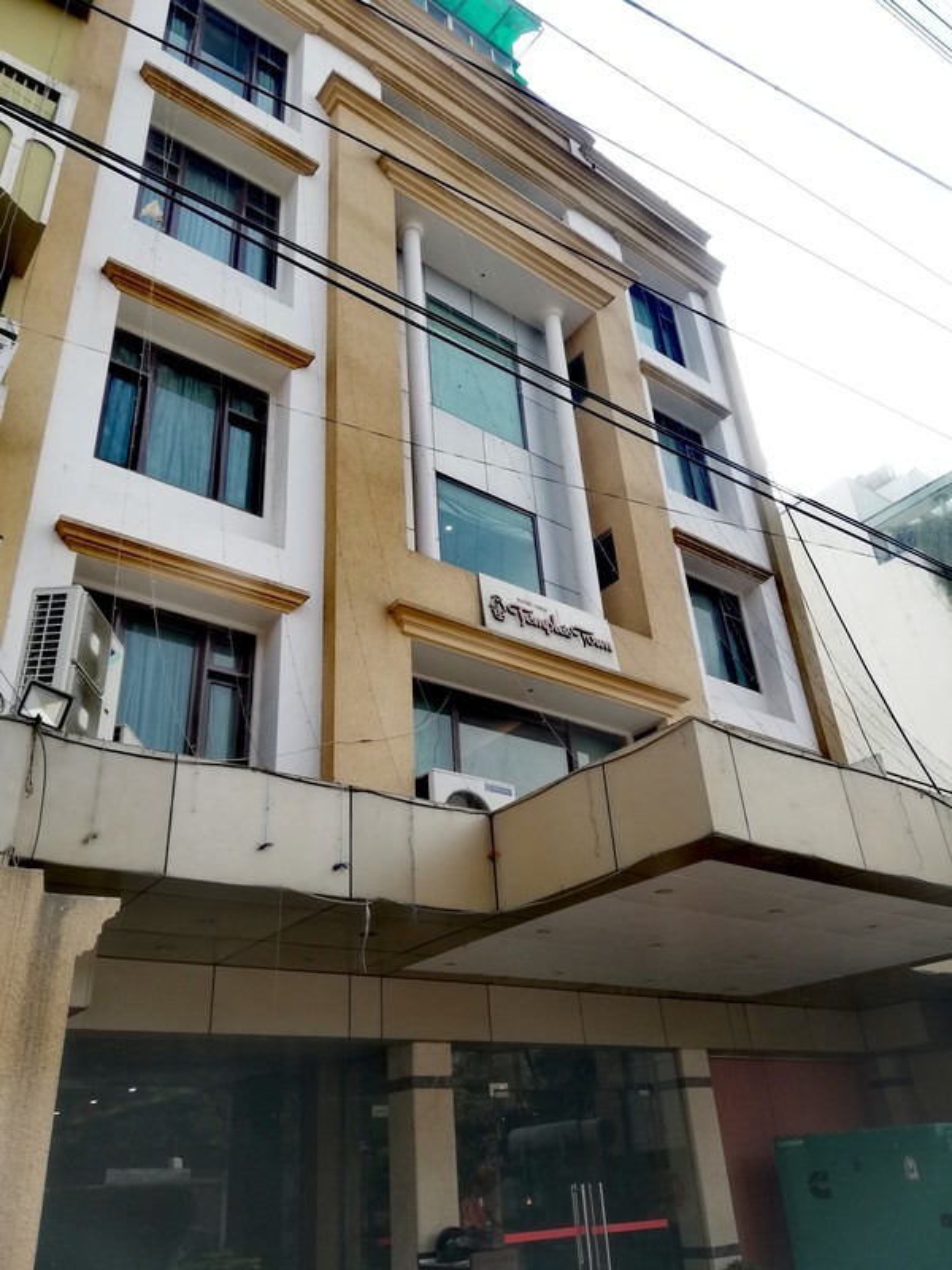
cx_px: 476
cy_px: 635
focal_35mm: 26
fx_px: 953
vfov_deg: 67.3
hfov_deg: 53.1
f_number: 2.2
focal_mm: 3.81
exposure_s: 1/261
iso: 50
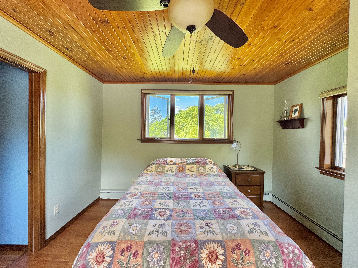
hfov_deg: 102.1
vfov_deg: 85.7
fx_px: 145
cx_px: 179
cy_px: 134
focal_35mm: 14
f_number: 2.2
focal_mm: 2.22
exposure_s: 1/99
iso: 80
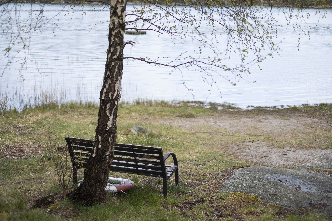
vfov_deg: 25.5
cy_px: 110
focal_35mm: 53
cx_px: 166
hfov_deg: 37.5
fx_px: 489
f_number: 1.4
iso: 200
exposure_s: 1/2500
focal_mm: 35
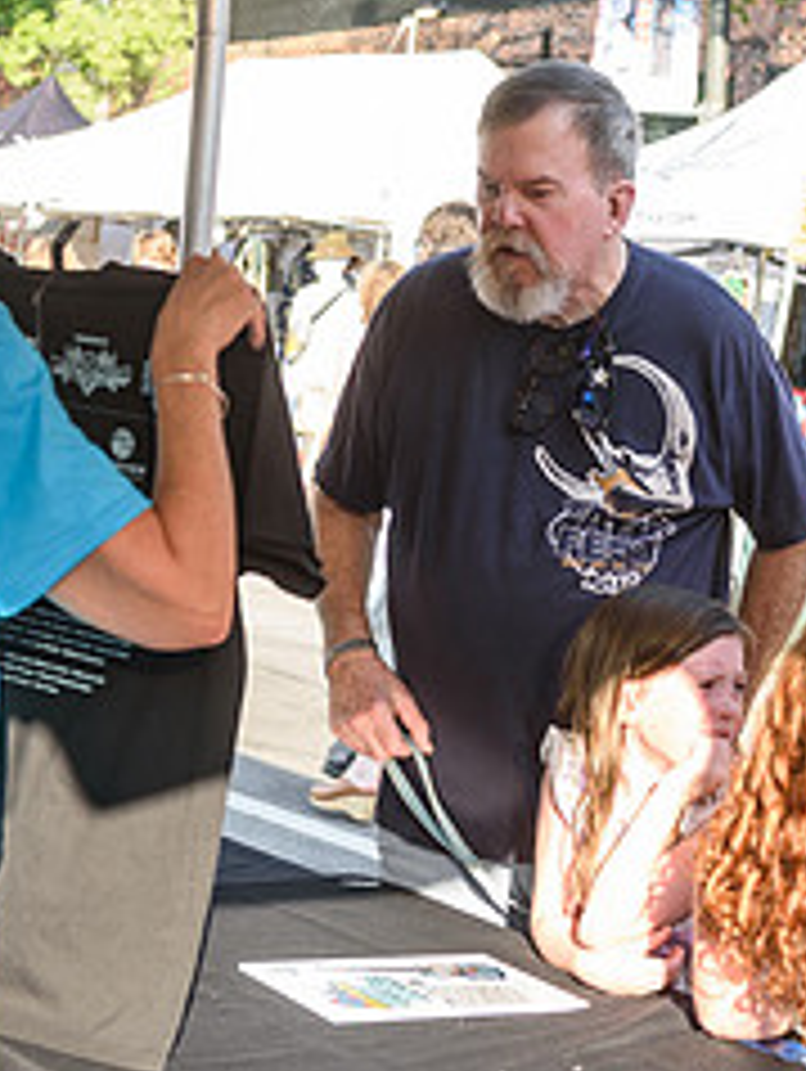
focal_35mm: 89
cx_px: 630
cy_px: 466
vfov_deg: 22.0
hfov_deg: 16.5
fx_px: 2758
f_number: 5
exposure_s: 1/320
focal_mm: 38
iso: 250
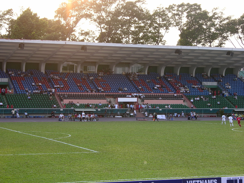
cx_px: 122
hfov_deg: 21.1
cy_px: 92
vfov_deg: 15.9
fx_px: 656
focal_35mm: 93
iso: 50
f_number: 4
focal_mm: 23.7
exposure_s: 1/91.7
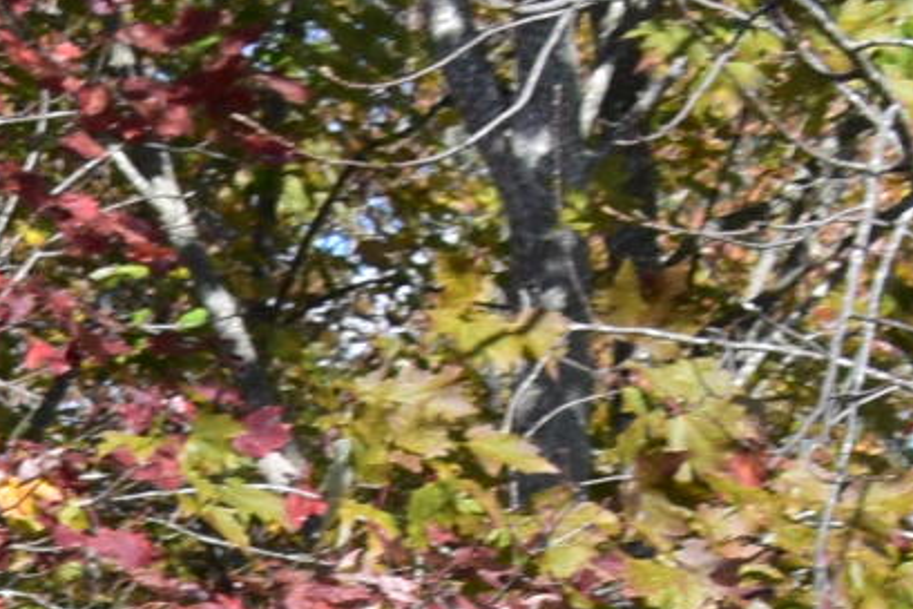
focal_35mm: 286
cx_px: -1964
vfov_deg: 4.6
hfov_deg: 6.5
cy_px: 1885
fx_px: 7255
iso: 400
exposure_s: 1/320
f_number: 10
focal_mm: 26
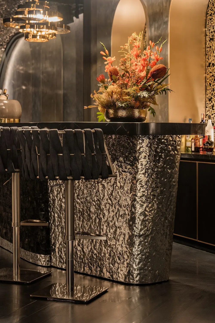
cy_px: 162
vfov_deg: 27.0
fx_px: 672
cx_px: 108
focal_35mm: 75
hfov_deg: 18.2
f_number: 5
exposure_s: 1/10
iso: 320
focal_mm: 75
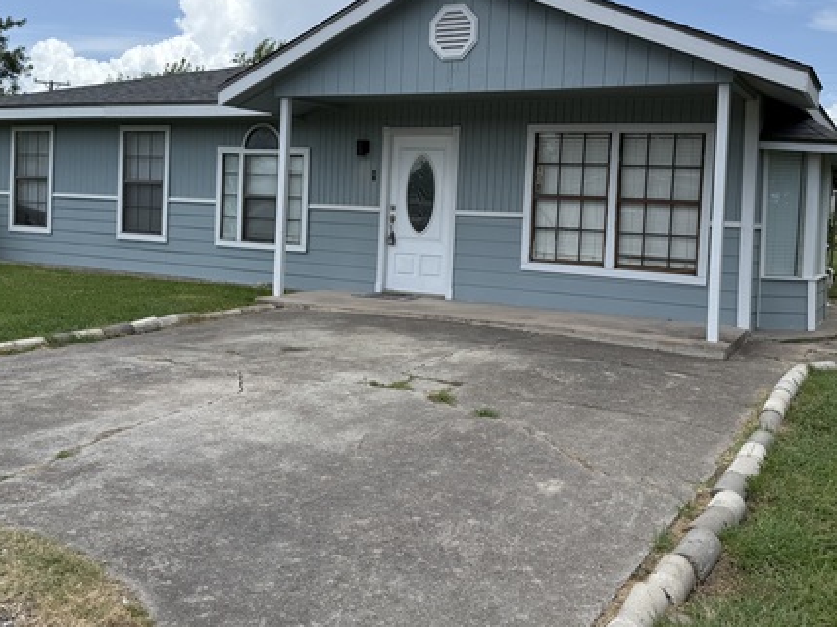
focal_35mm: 36
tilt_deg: -4.4
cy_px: 255
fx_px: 870
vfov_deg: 39.5
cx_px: 414
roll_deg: -2.3
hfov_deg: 51.4
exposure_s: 1/5714
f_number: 1.78
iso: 80
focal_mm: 6.76
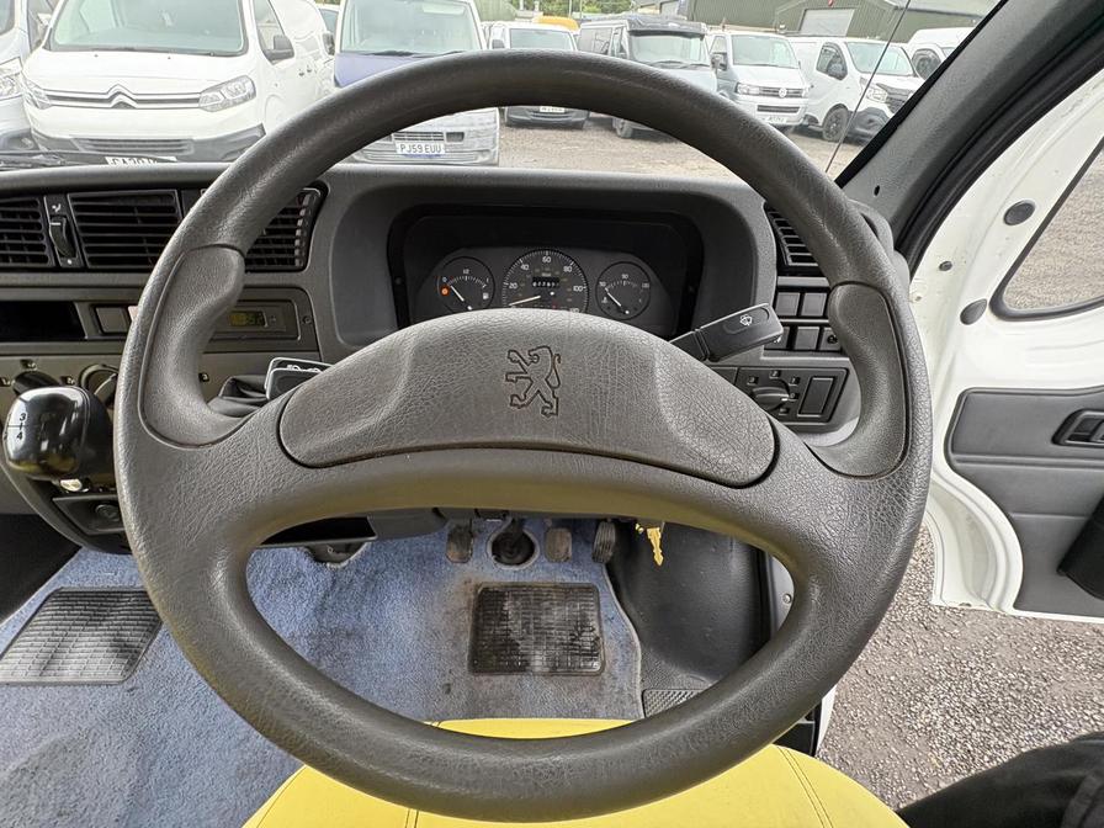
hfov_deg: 102.1
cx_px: 552
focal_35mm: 14
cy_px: 414
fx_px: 446
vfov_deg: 85.7
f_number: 2.2
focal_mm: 2.22
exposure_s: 1/141
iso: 125
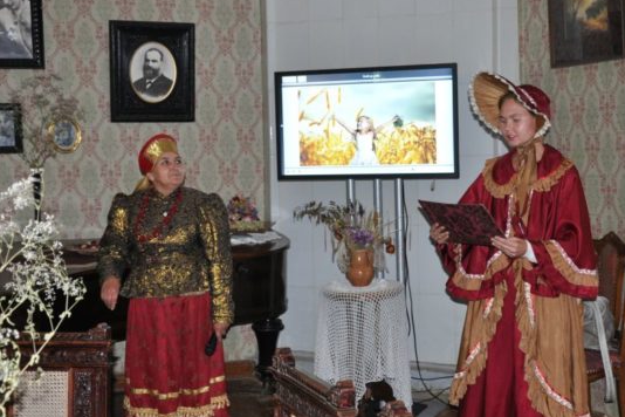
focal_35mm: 55
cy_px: 189
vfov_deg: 24.6
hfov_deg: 36.2
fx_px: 955
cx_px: 334
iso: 800
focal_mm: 28
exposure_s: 1/60
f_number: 4
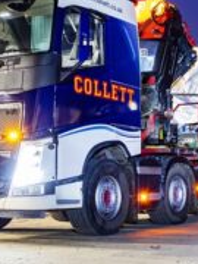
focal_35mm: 74
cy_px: 110
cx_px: 167
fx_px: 564
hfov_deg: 19.6
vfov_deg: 26.3
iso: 200
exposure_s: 10
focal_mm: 22
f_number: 8
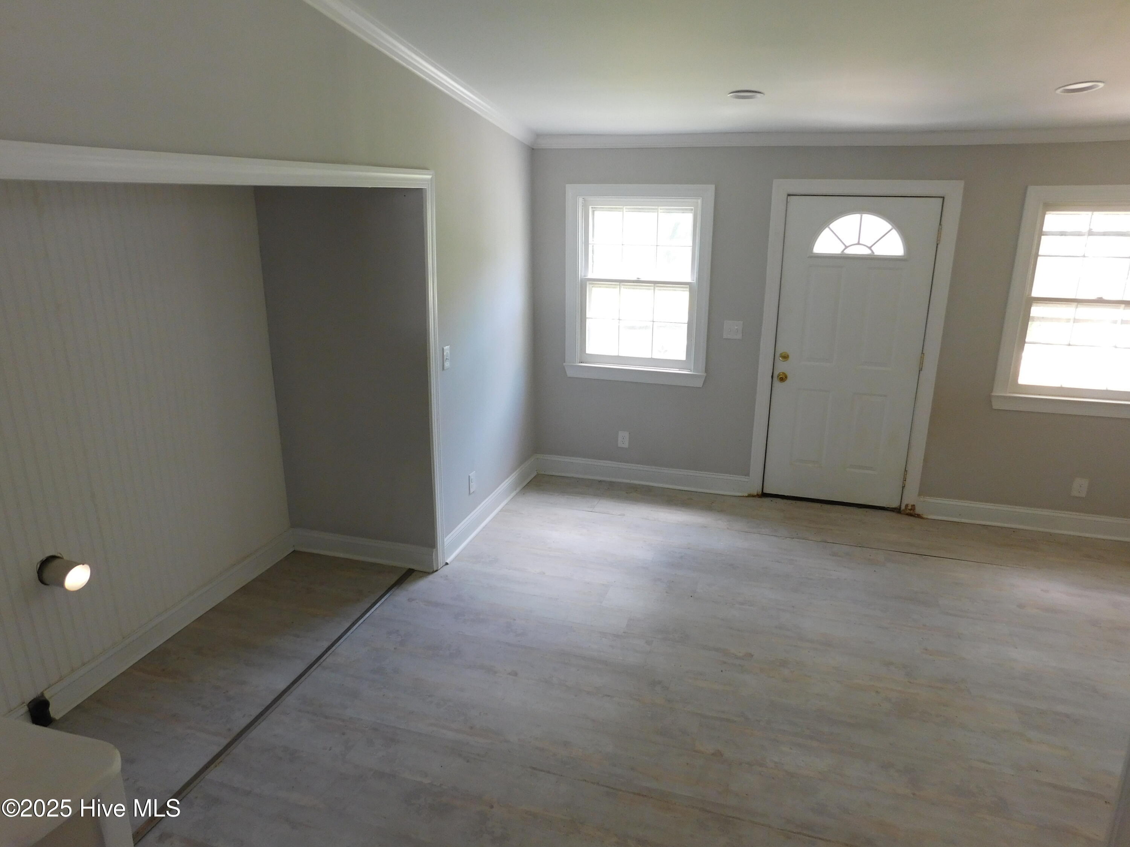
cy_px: 424
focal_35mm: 23
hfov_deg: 73.9
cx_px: 565
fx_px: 751
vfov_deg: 58.9
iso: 160
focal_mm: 4
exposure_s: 1/30
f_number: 3
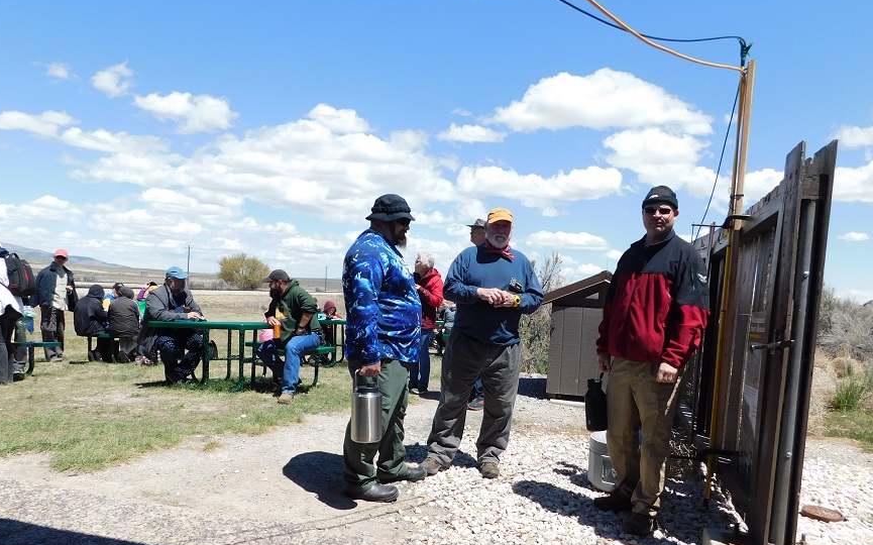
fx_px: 618
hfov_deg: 70.4
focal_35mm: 26
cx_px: 450
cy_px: 322
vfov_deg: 47.3
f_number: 6
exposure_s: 1/400
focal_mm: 4
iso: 125
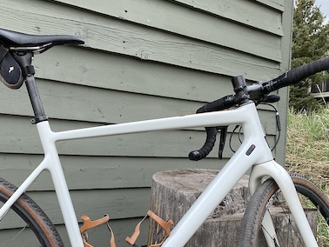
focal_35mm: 55
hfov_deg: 34.5
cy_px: 217
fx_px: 523
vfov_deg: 25.8
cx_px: 102
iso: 32
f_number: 1.8
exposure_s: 1/678
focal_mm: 4.25
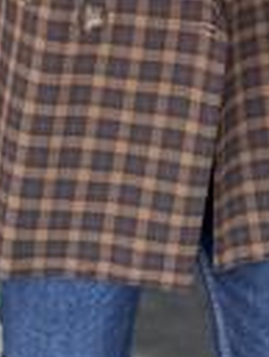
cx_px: 114
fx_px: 1024
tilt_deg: -6.3
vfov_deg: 16.6
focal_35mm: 99
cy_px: -284
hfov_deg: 15.0
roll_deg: -2.1
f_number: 1.78
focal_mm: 6.76
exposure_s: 1/121
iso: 200
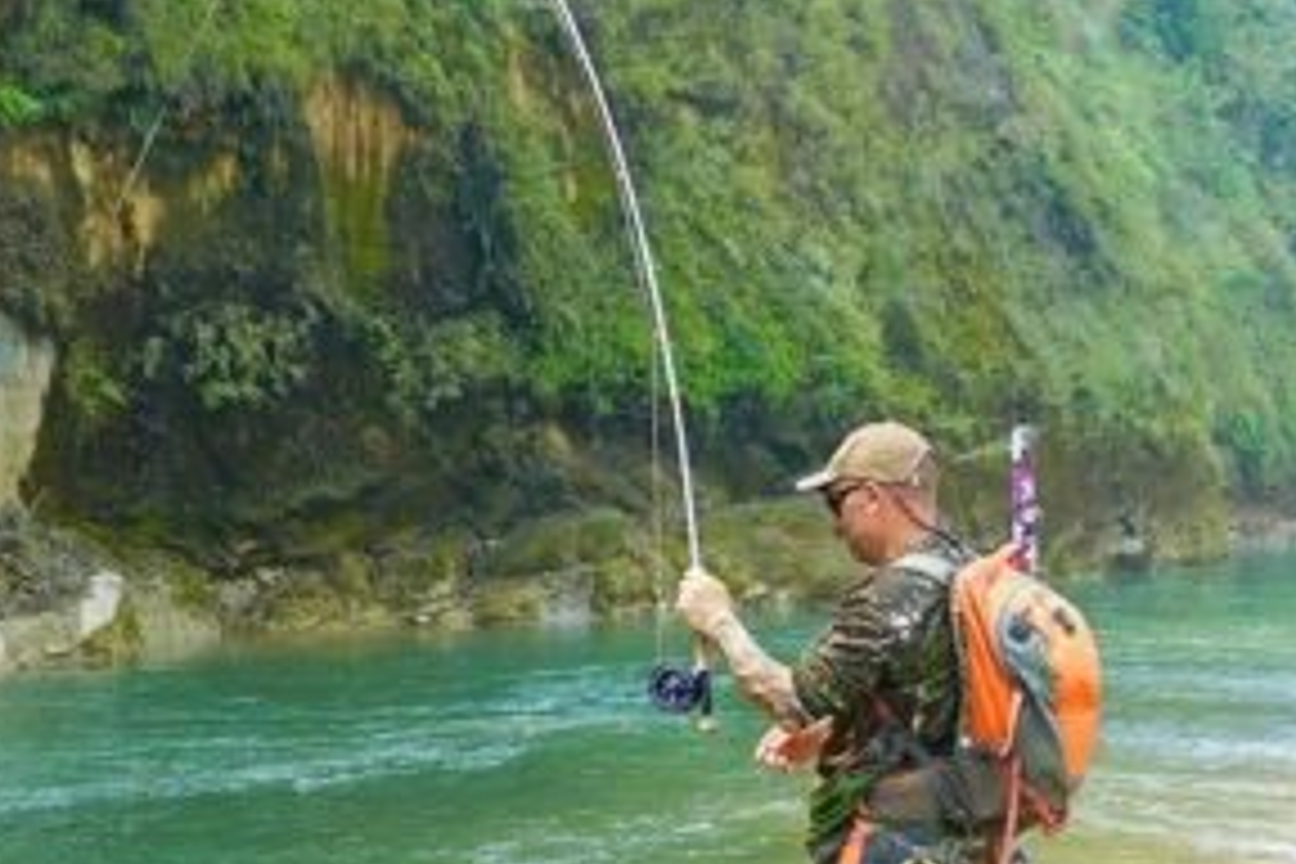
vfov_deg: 22.5
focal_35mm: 60
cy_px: 583
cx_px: 400
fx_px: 2160
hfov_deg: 33.0
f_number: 4
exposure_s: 1/160
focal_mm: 18
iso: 100
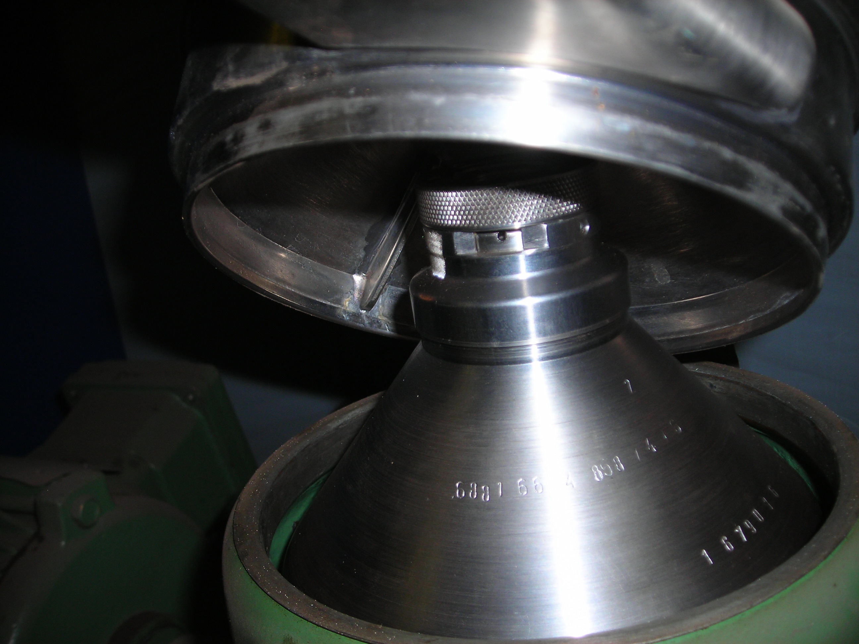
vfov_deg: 37.7
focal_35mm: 38
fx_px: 943
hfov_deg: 49.0
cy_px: 322
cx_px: 430
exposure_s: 1/60.1
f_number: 3.2
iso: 50
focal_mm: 6.3
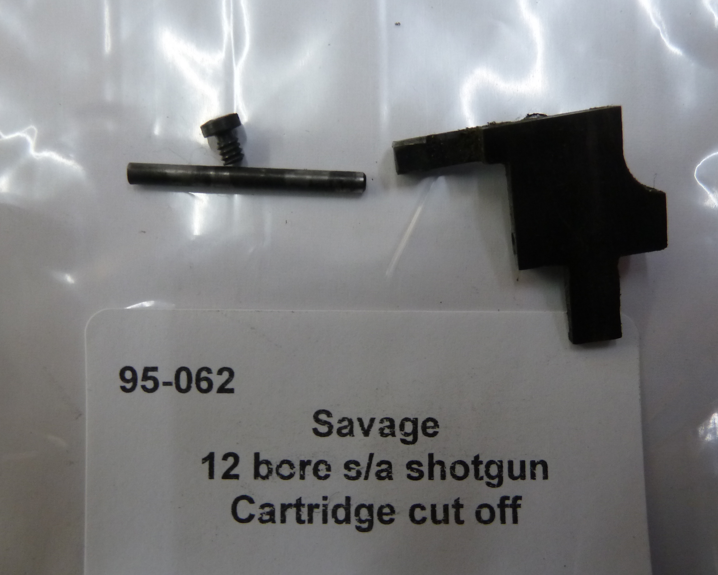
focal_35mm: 30
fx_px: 638
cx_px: 332
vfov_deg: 48.5
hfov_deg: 58.7
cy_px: 305
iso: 200
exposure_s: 1/30
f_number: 3.3
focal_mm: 4.1
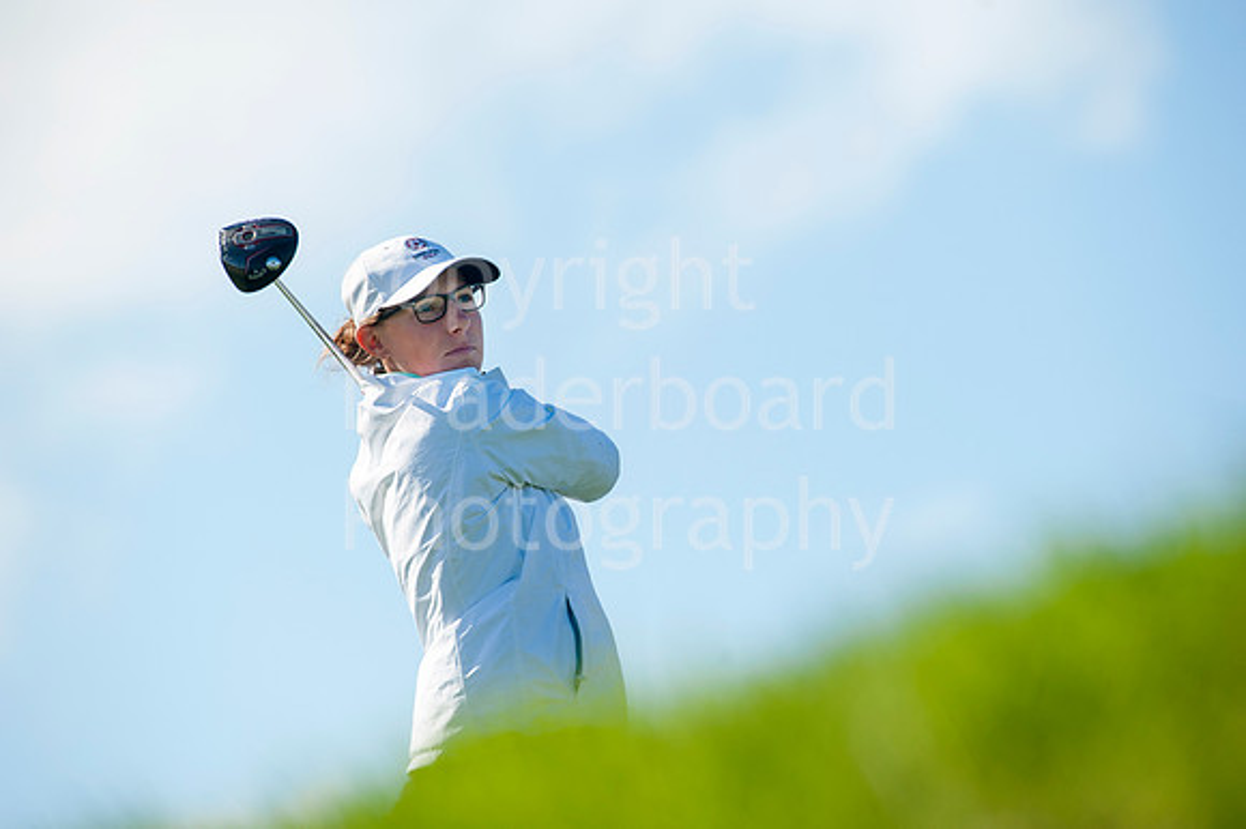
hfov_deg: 6.9
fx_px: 10377
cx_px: 623
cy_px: 414
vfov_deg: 4.6
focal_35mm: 300
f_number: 7.1
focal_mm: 300
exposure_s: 1/4000
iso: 500
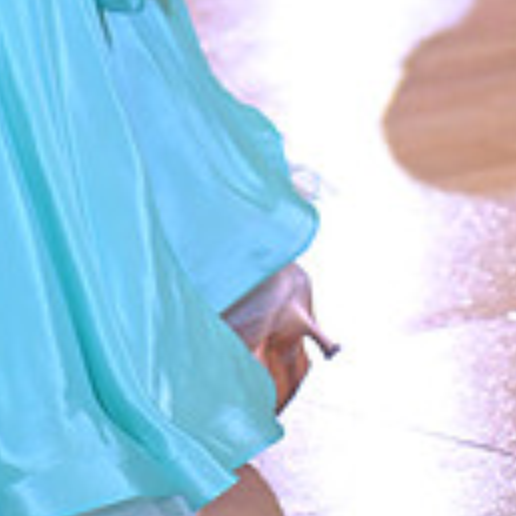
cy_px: -584
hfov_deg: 6.5
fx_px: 4503
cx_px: -246
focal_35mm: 267
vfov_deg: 6.3
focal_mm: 70
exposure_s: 1/400
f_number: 5
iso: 3200
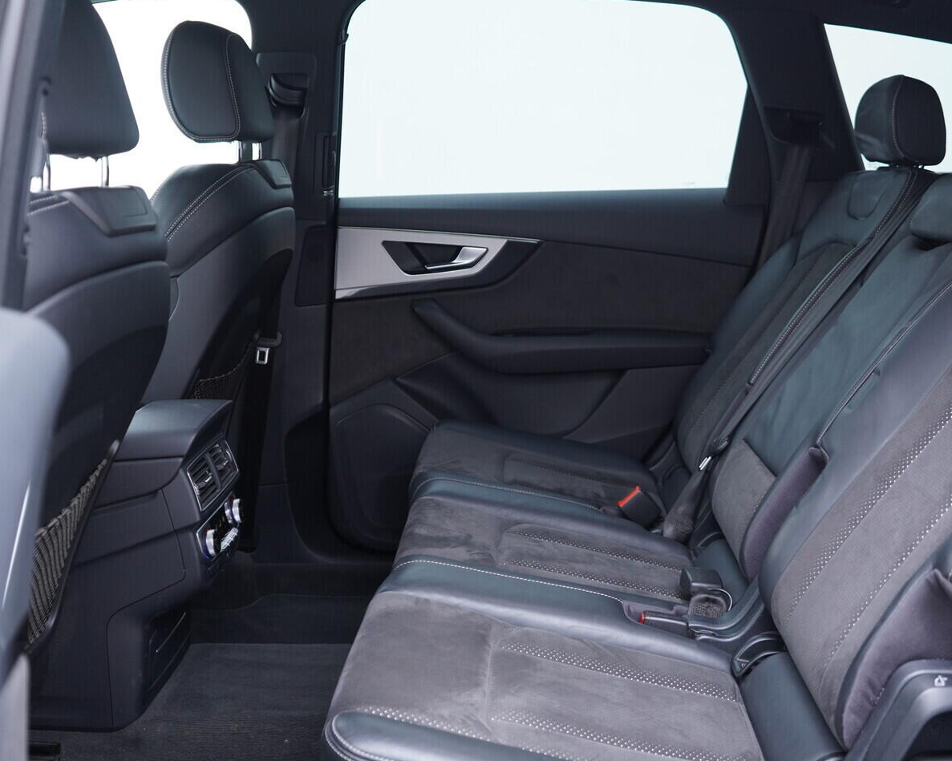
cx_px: 553
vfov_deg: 36.5
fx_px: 1155
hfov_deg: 44.6
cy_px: 380
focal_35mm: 41
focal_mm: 24
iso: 500
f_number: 2.8
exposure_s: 1/40
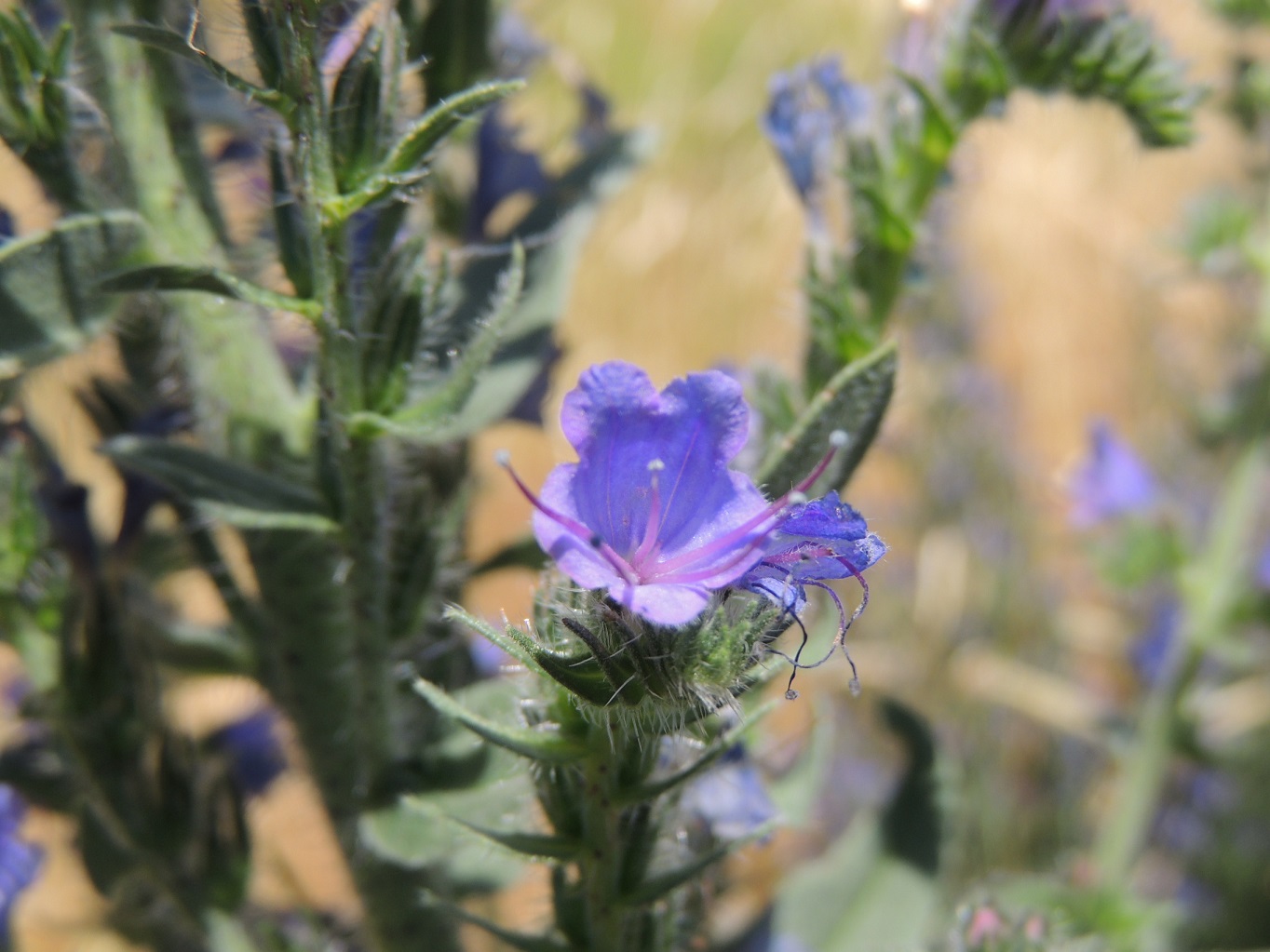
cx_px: 635
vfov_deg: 33.6
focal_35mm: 43
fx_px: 1578
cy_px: 476
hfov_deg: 43.9
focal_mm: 7.6
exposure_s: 1/800
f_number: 3.4
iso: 100
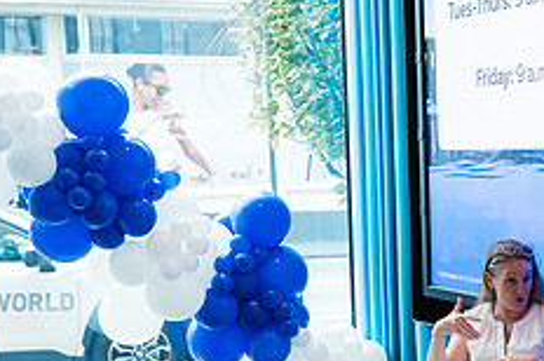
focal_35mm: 82
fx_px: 1237
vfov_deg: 16.4
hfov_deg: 24.0
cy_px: 307
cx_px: 503
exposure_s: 1/160
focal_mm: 29.5
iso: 640
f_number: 4
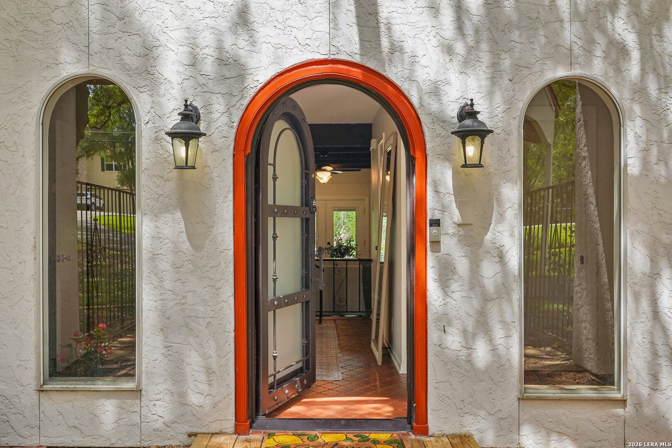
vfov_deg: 37.9
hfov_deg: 54.4
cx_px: 336
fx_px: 653
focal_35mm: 35
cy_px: 224
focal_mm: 35
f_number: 8
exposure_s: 1/50
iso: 100
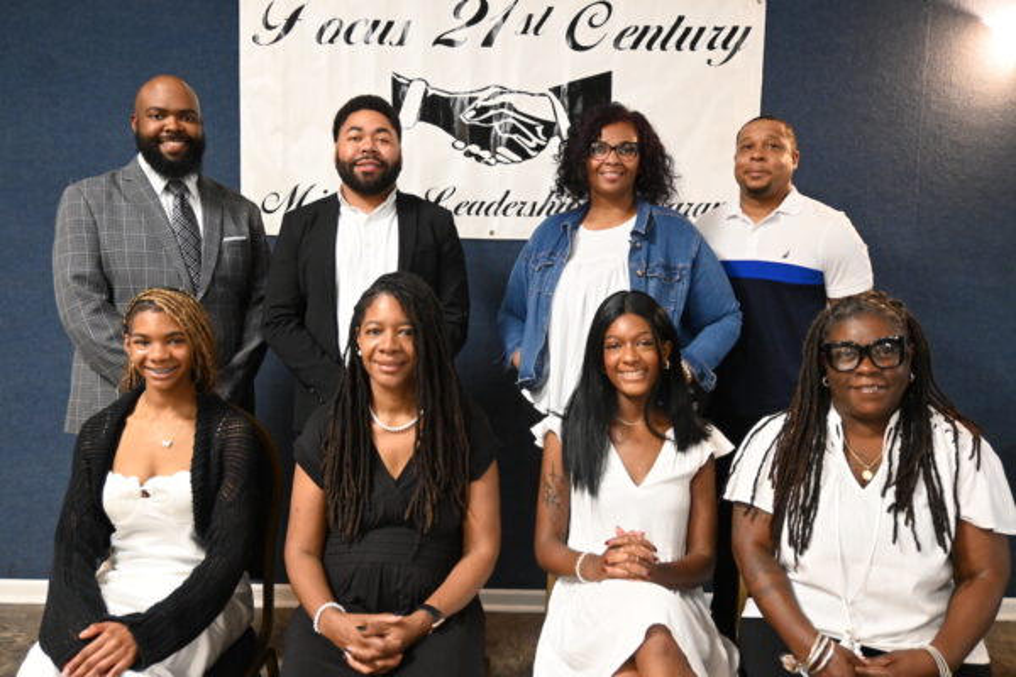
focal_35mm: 30
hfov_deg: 61.9
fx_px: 847
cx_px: 508
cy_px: 338
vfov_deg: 43.6
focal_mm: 20
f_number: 3.8
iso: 5000
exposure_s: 1/60
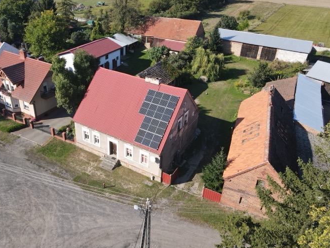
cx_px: 137
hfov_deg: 61.3
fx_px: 277
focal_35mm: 29
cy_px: 115
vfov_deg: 48.2
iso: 100
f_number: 2.8
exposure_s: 1/350
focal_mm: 4.5
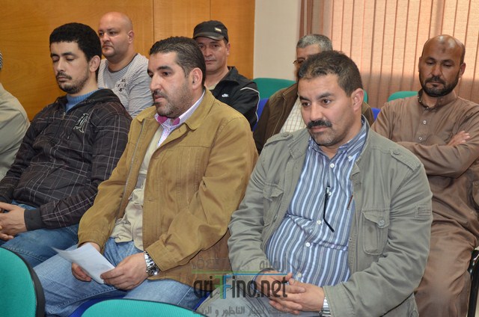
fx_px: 617
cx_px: 240
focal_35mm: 46
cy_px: 158
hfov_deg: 42.4
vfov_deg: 28.8
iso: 800
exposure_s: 1/60
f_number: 4
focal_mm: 31
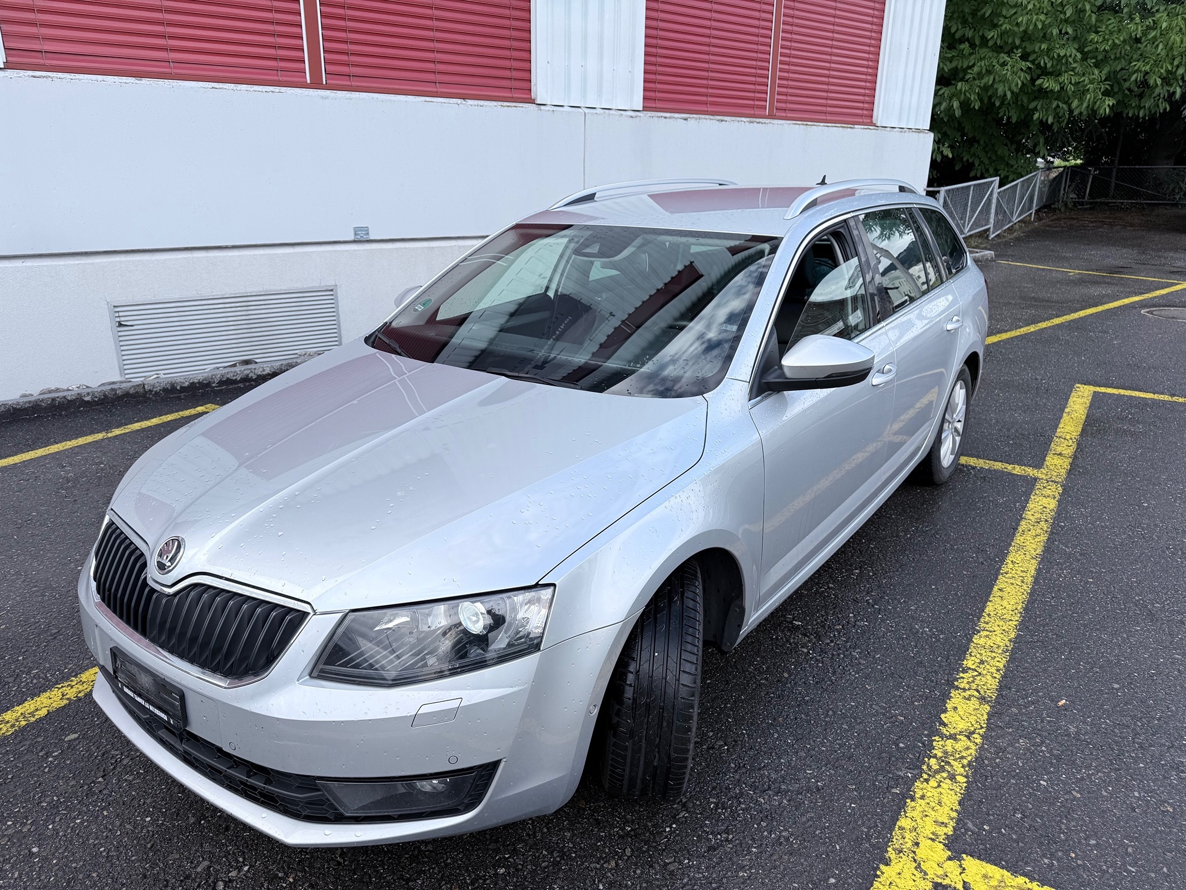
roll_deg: -0.8
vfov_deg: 56.8
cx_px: 593
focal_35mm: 24
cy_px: 445
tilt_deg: -18.3
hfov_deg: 71.6
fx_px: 822
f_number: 1.78
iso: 80
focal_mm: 6.76
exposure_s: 1/1337
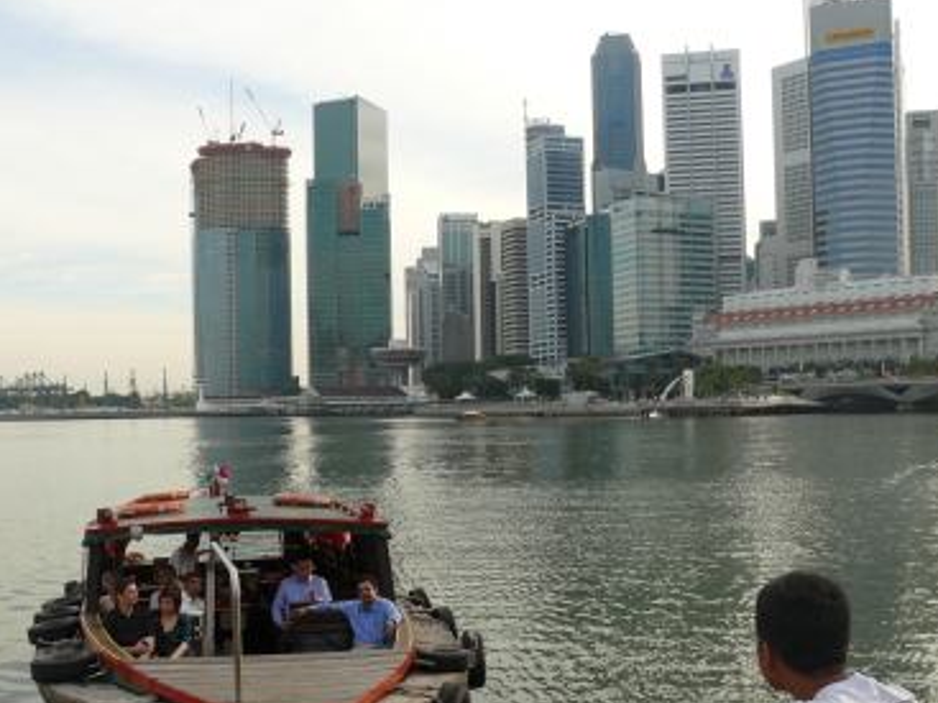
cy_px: 409
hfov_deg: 44.8
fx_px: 1138
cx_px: 434
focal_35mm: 42
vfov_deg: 34.3
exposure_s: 1/250
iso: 100
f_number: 5
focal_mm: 7.4
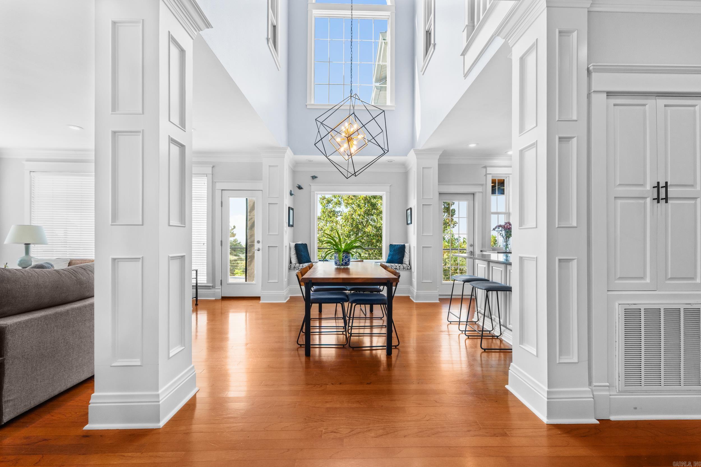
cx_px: 350
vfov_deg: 77.3
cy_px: 234
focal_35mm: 15
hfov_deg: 100.4
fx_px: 292
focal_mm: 10
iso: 200
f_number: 9
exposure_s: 1/6
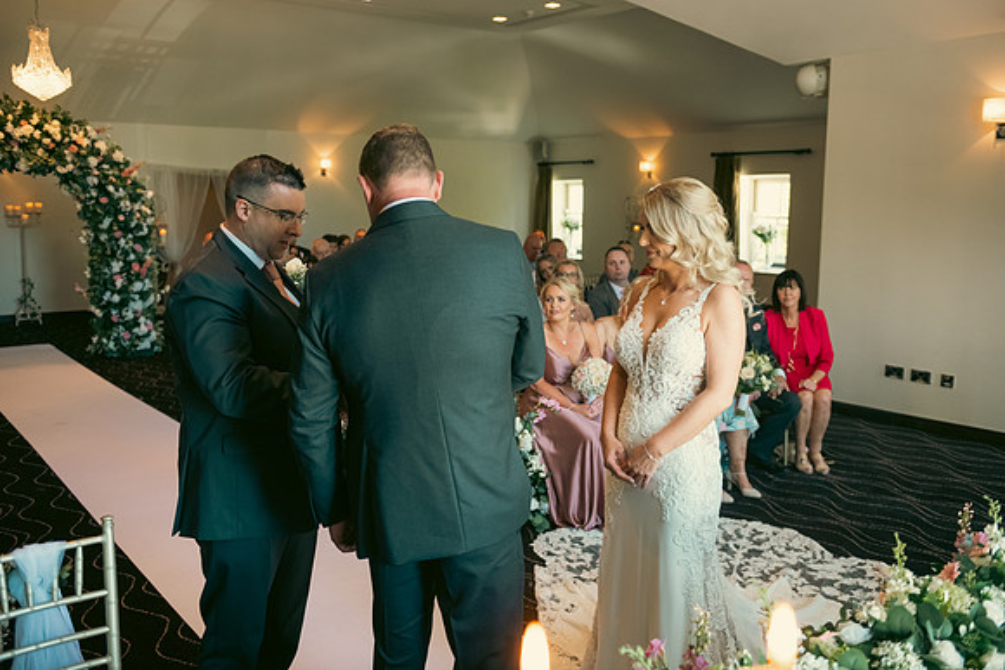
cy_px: 335
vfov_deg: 41.1
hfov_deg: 58.7
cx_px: 502
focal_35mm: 32
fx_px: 894
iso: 1000
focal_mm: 32
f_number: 3.5
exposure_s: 1/160
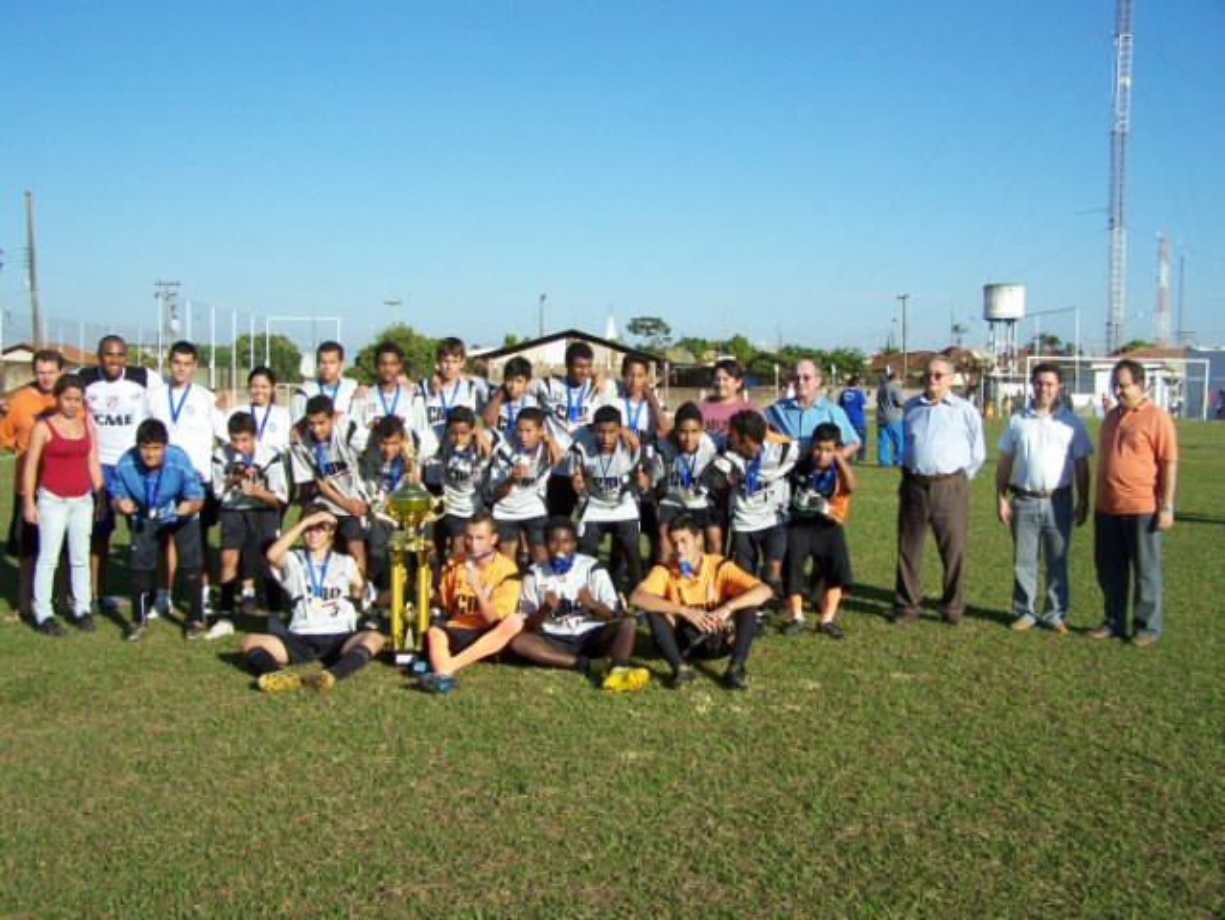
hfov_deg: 49.0
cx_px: 612
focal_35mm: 38
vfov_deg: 37.8
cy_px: 460
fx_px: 1346
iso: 80
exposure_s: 1/1000
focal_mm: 6.3
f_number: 2.8
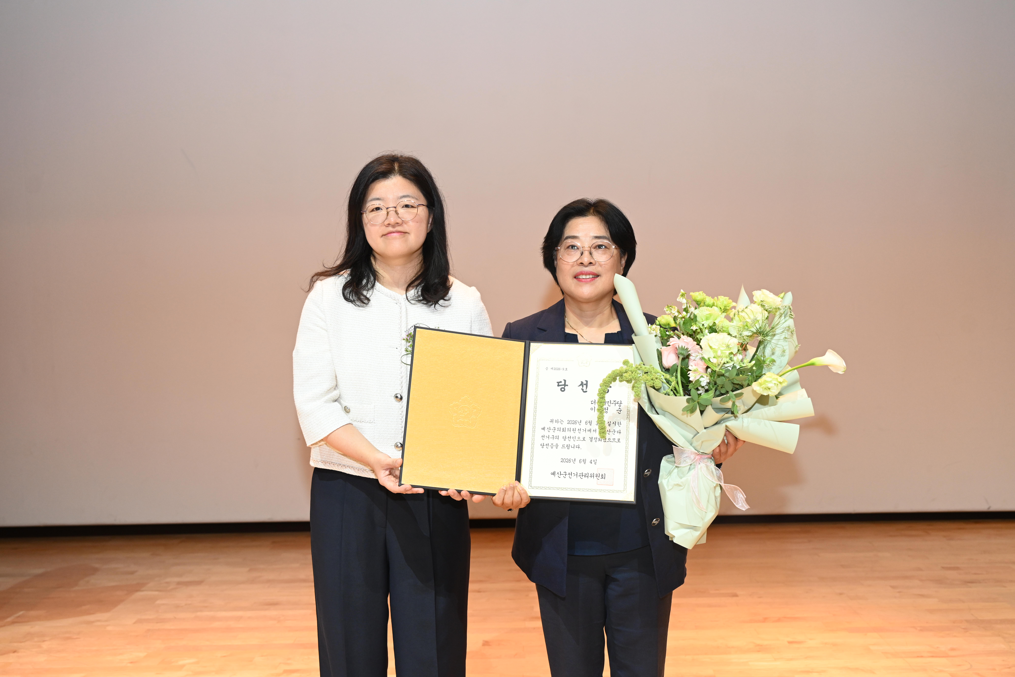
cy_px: 338
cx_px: 508
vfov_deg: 35.9
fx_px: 1043
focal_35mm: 37
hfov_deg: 51.9
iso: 1000
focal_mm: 37
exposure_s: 1/200
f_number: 4
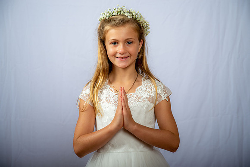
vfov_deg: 17.5
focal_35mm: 78
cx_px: 125
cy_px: 84
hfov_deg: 26.0
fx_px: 541
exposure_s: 1/200
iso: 250
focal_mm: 78
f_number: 6.3
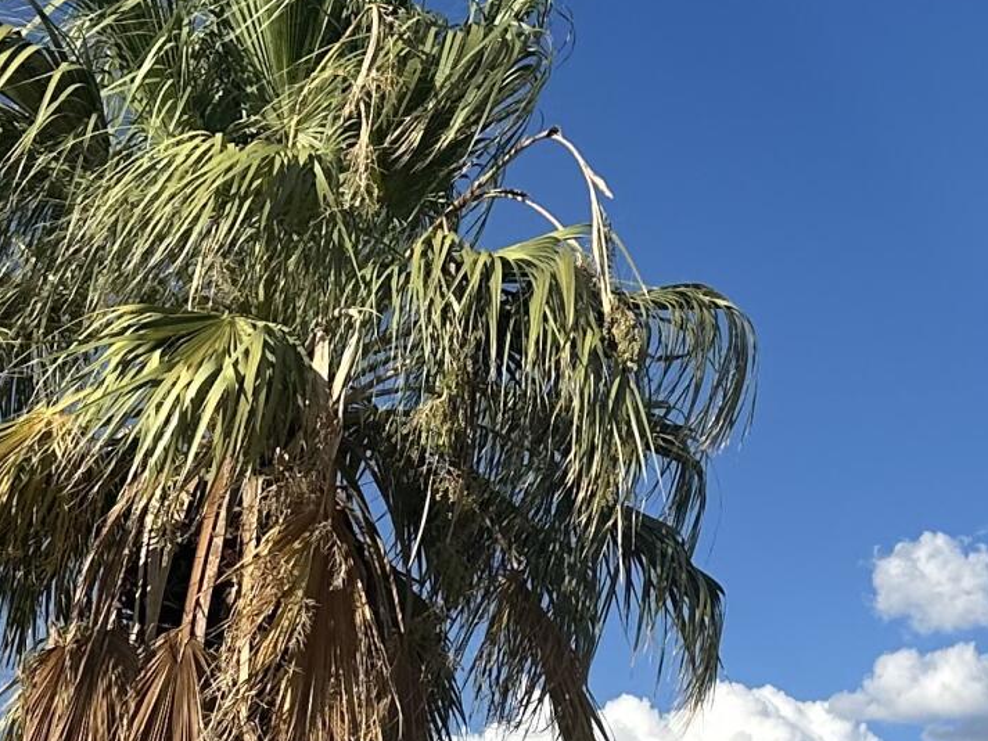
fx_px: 2883
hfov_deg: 19.2
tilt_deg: +7.5
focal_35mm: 101
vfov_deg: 14.0
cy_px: 985
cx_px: 856
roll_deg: +0.2
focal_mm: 6.86
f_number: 1.78
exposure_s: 1/5848
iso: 80
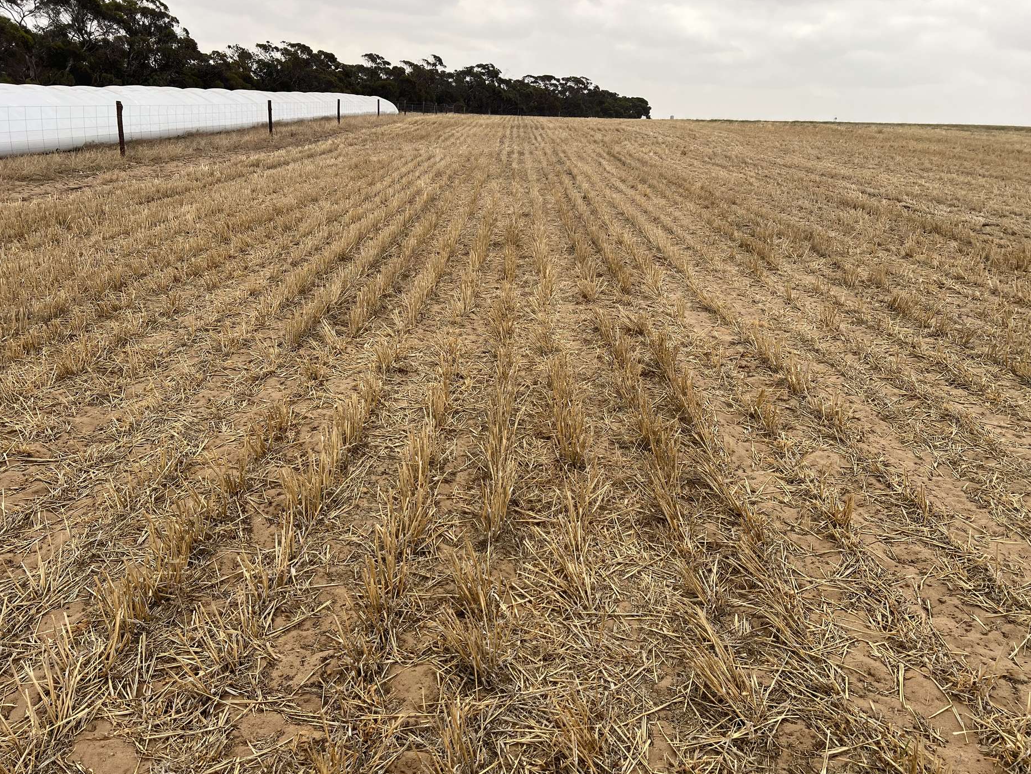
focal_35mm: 27
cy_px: 398
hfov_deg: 65.3
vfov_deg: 51.4
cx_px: 497
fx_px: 804
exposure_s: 1/1901
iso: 50
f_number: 1.5
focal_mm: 5.7
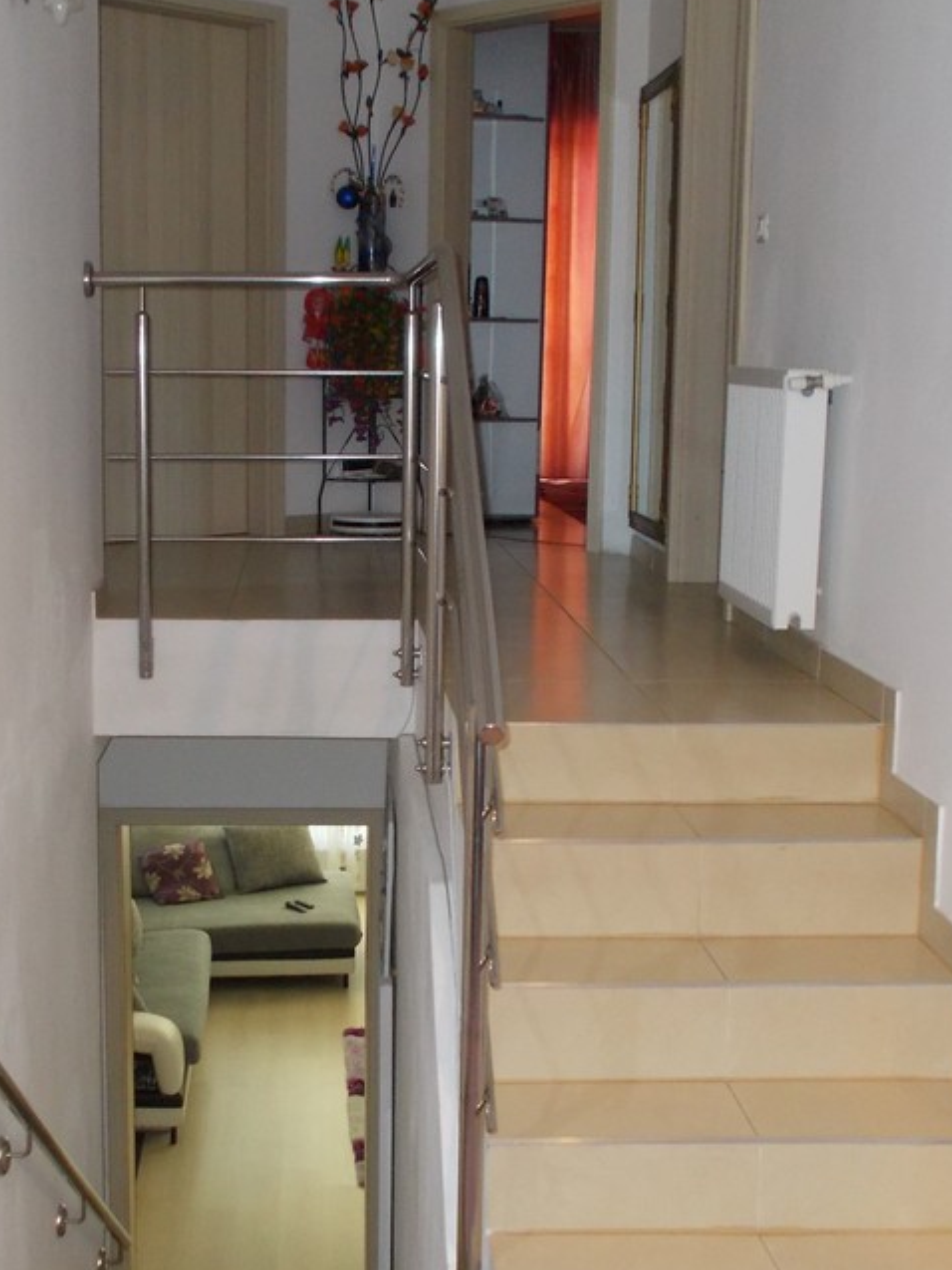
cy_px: 642
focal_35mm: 49
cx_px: 386
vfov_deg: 38.9
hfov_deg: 29.6
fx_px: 1796
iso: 220
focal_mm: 4.6
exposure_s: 1/25
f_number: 3.2
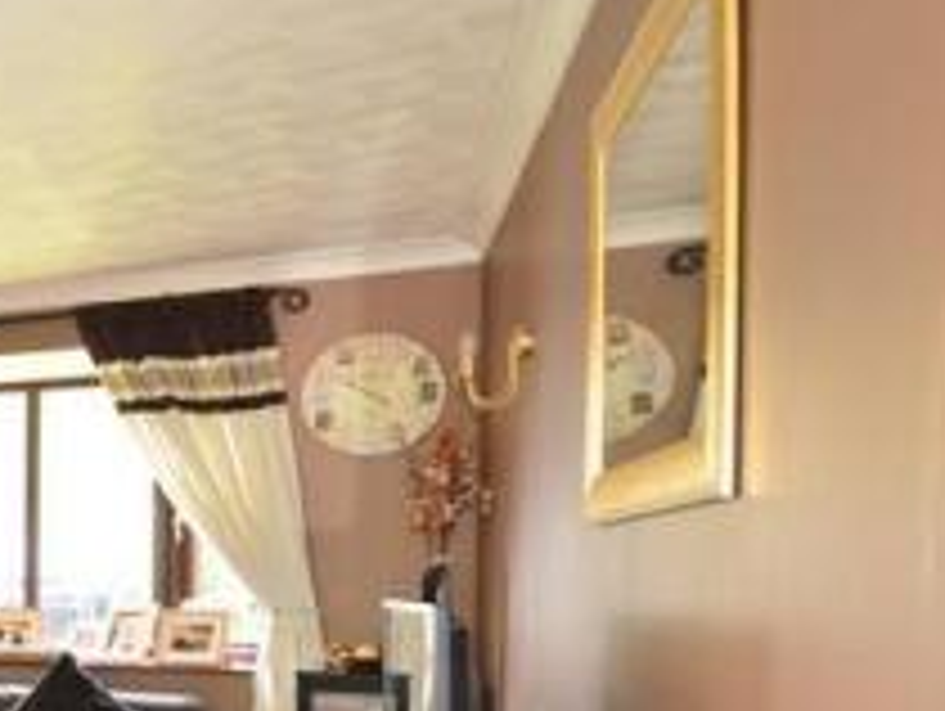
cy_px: 583
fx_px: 1230
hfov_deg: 27.5
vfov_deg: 31.3
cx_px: -500
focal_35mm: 45
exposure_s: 1/4
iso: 200
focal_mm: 10
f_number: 5
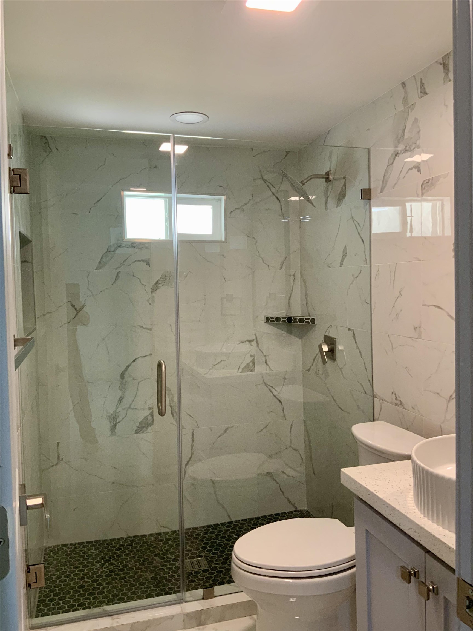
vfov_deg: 61.7
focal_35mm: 29
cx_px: 236
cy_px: 316
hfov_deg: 48.2
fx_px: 528
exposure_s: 1/60
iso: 80
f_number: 1.8
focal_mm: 3
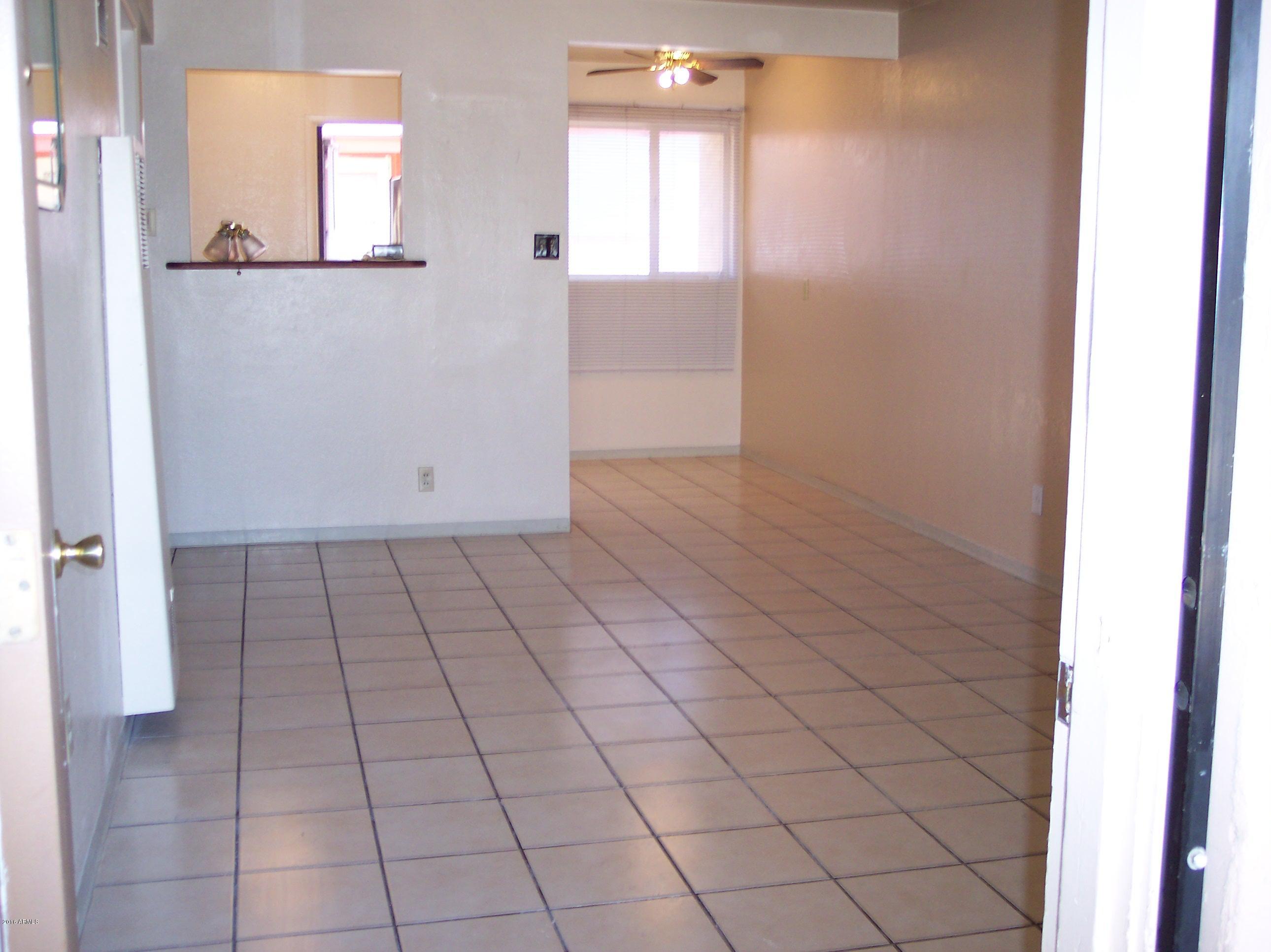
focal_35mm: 38
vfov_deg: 37.7
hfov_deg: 49.0
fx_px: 1394
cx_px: 636
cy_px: 476
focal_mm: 8
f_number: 2.8
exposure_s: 1/60
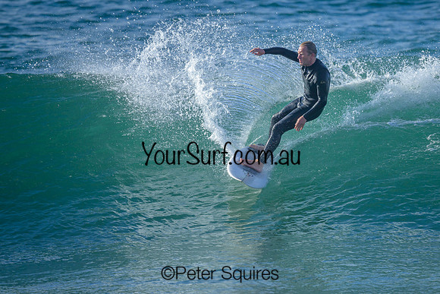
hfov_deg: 1.9
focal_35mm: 1100
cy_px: 152
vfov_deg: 1.3
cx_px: 294
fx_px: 13445
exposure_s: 1/2000
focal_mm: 800
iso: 250
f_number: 6.3
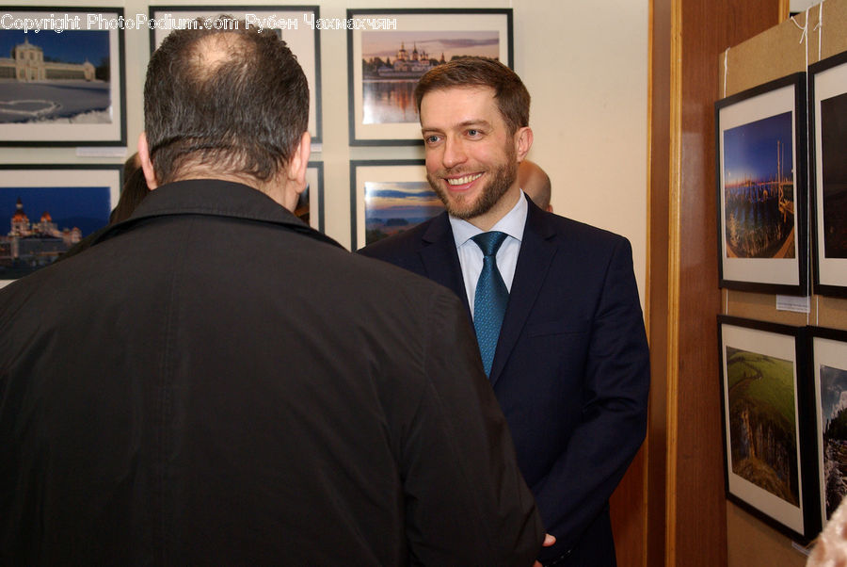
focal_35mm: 57
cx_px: 424
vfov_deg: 23.8
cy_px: 284
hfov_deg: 35.0
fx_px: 1342
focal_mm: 38
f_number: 5.6
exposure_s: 1/50
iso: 500
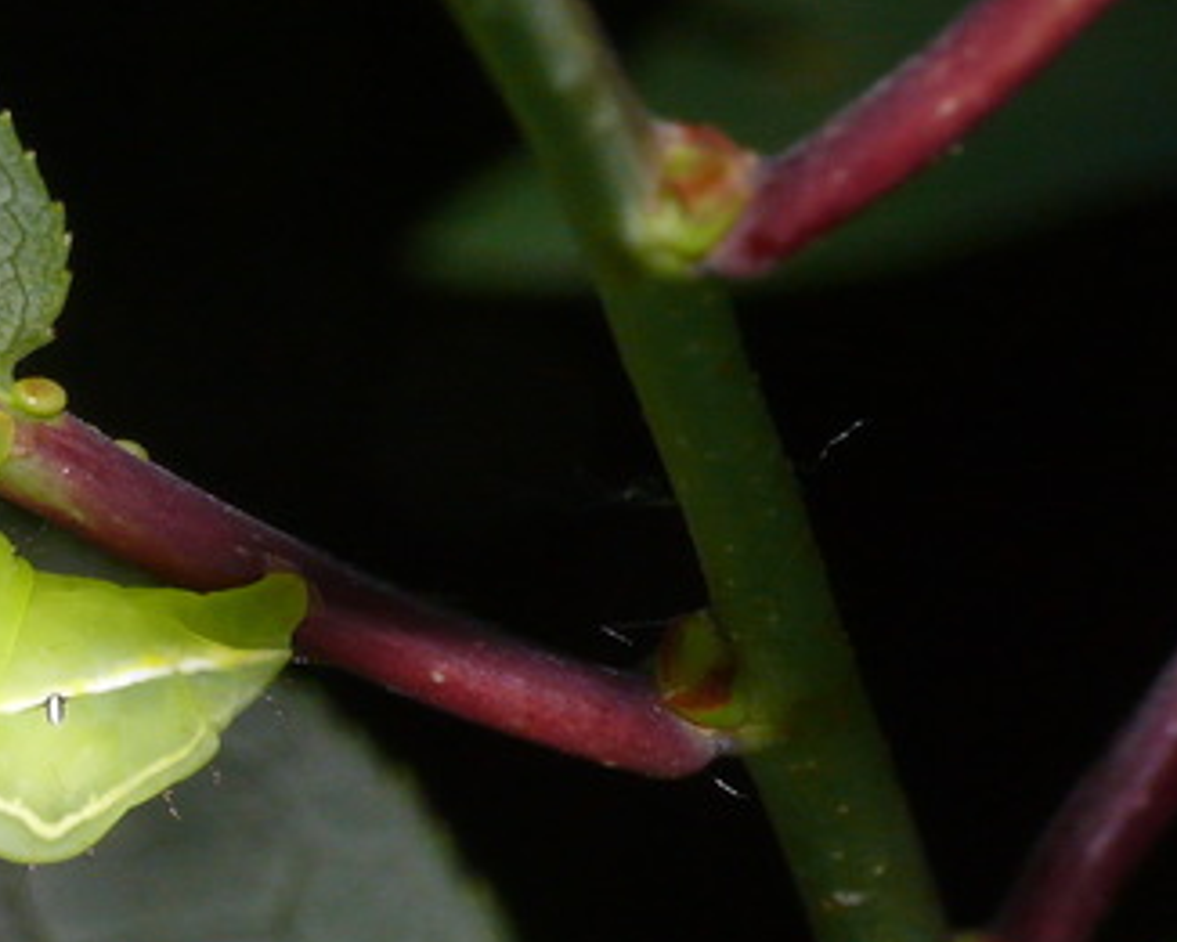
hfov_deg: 5.9
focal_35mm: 327
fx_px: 11394
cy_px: 444
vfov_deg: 4.7
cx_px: -211
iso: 200
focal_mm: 27
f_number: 11
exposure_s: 1/250
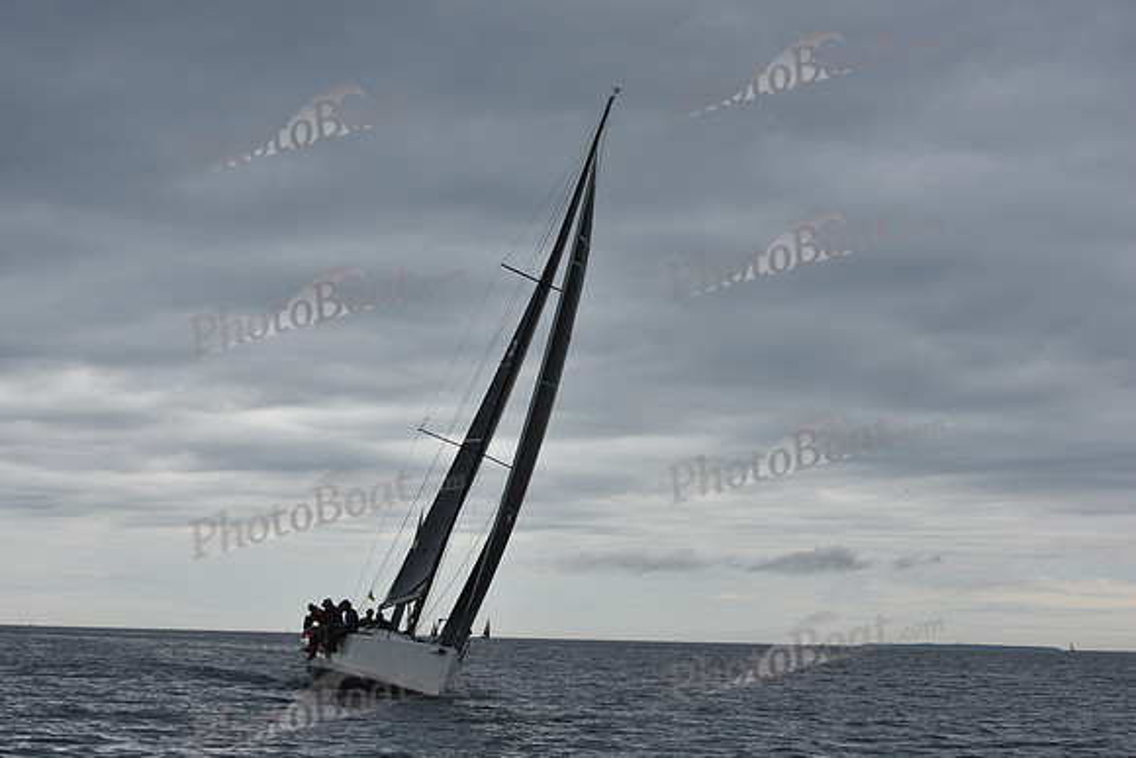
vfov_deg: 19.5
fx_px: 2209
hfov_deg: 28.8
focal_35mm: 70
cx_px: 568
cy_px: 379
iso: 250
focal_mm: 70
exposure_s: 1/800
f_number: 9
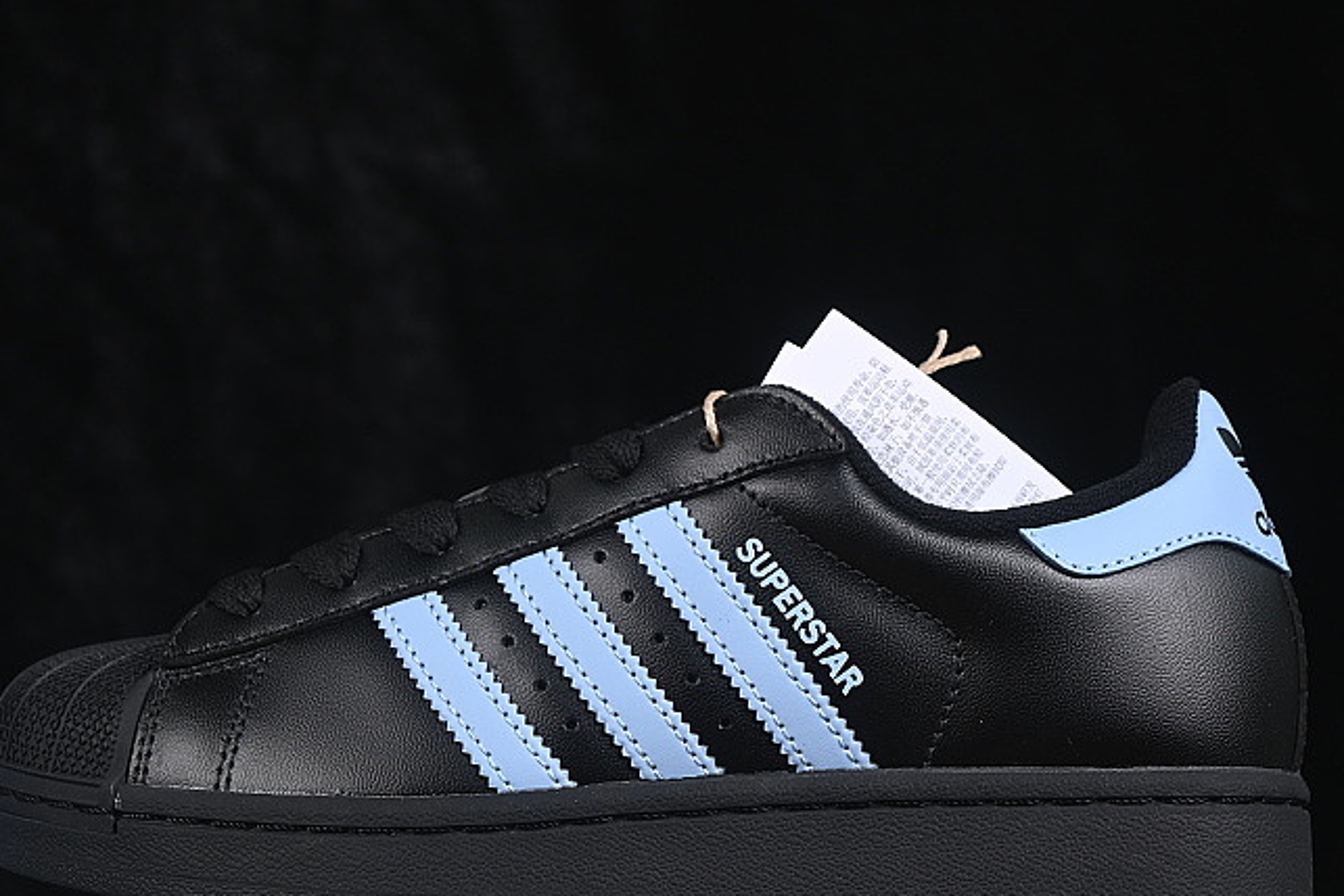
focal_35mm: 126
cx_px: 690
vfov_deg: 10.9
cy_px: 474
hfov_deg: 16.3
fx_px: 4705
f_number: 6.3
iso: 160
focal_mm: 50
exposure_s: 1/60
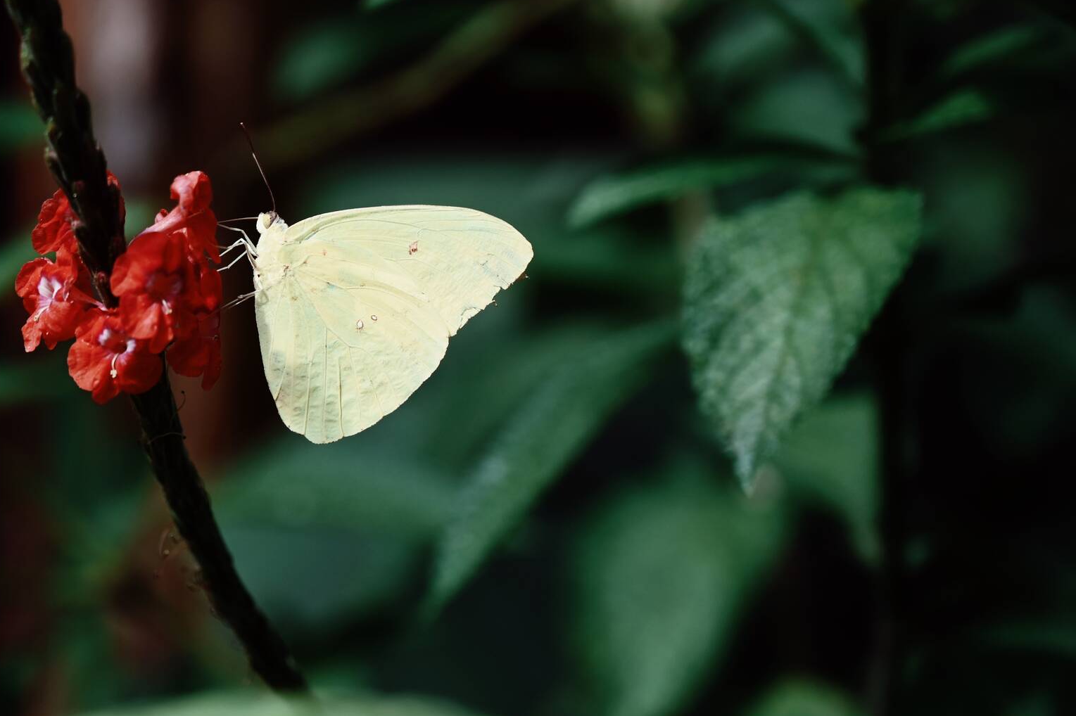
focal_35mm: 119
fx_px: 3555
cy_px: 421
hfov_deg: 17.2
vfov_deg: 11.5
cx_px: 353
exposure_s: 1/320
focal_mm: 70
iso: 100
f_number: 4.5
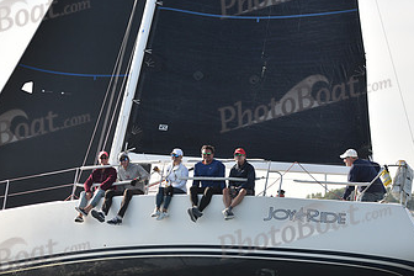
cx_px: 155
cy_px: 182
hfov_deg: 16.9
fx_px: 1391
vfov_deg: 11.3
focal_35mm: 121
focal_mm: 70
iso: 250
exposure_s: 1/800
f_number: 3.2
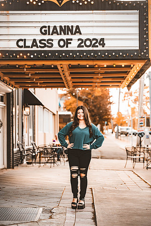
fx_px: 547
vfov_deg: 23.4
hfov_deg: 15.7
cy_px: 113
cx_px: 75
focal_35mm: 87
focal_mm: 86
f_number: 2.8
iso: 1600
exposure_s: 1/2500
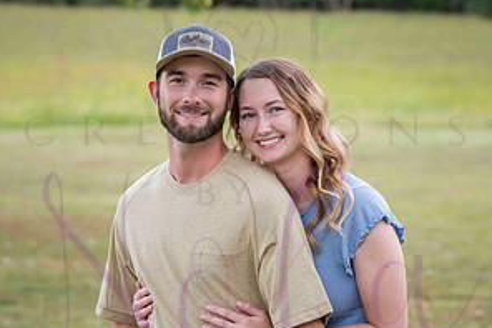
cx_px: 246
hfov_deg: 13.5
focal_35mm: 152
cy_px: 190
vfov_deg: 9.0
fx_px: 2076
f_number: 5
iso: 400
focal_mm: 100
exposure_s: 1/320
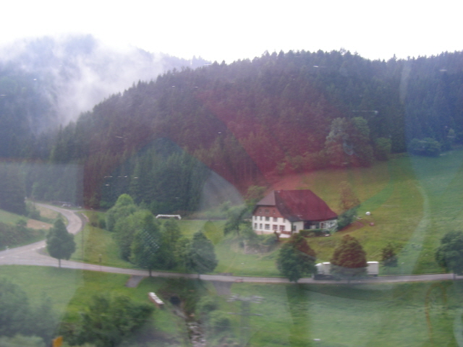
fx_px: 508
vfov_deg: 37.7
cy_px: 174
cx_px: 232
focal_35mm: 38
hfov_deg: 49.0
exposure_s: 1/29.8
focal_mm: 6.3
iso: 52
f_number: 3.5
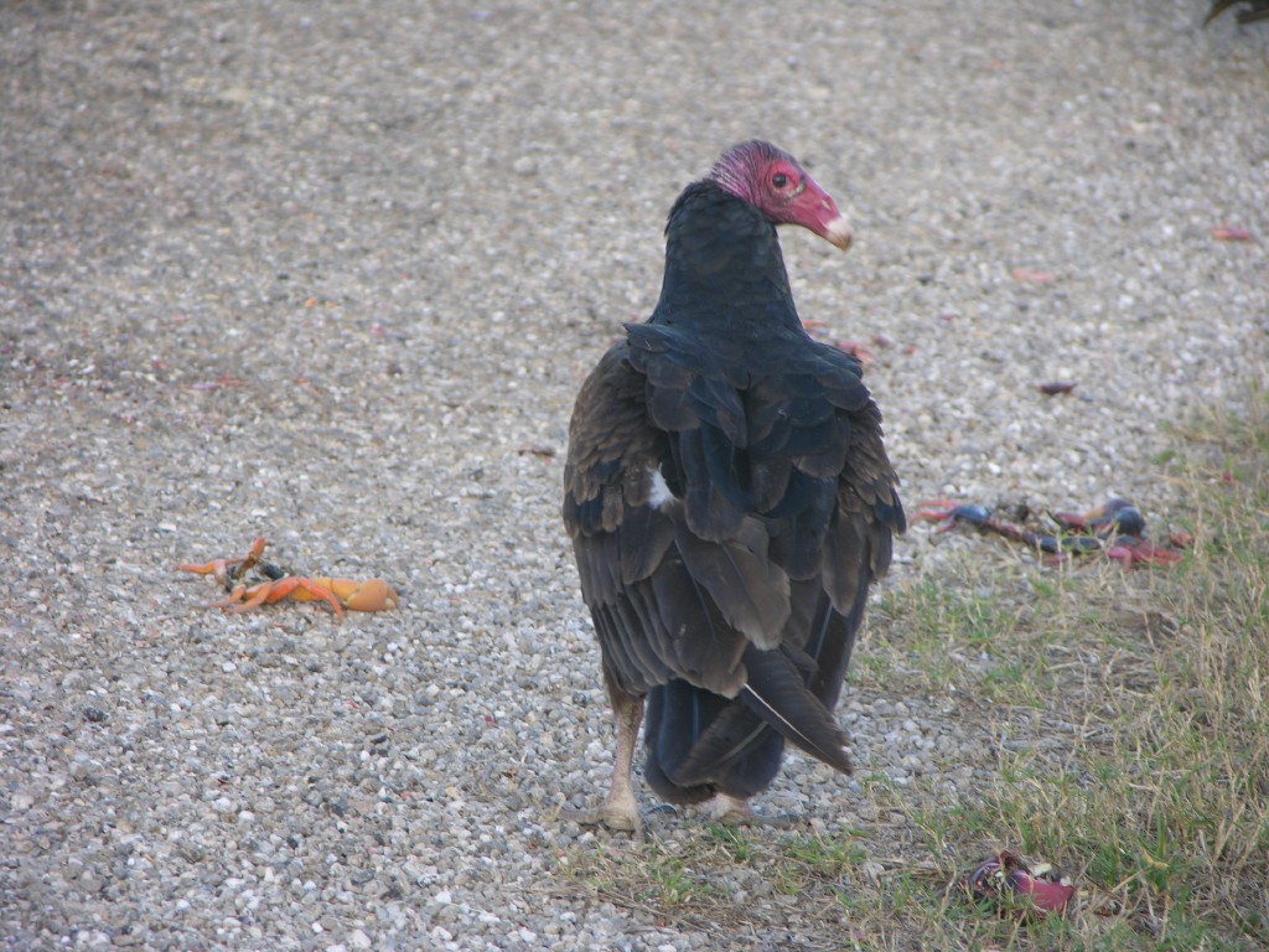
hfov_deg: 7.1
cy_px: 476
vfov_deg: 5.3
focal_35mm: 280
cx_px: 634
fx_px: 10265
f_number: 4.2
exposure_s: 1/54.8
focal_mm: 71.2
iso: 50
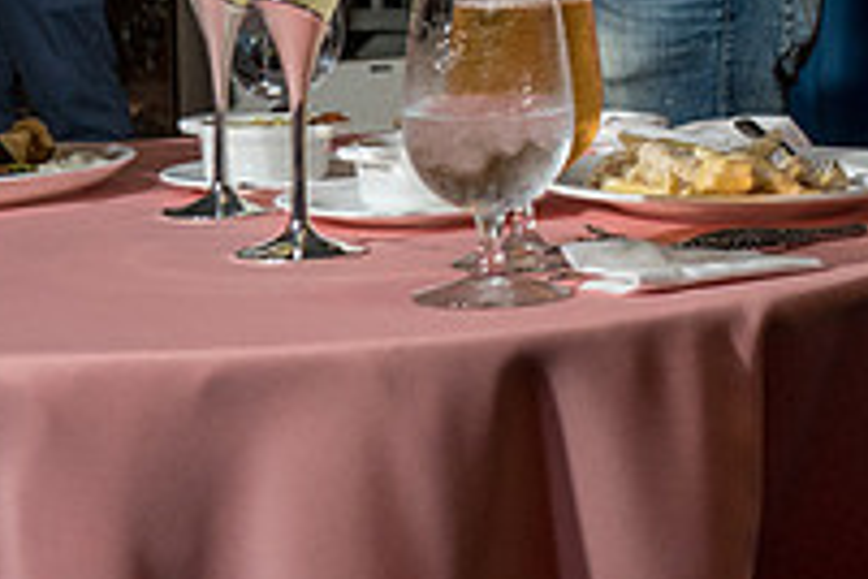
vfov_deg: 10.5
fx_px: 3086
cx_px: 1307
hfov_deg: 14.9
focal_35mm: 128
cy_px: -200
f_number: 5.6
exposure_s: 1/200
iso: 800
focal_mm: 35
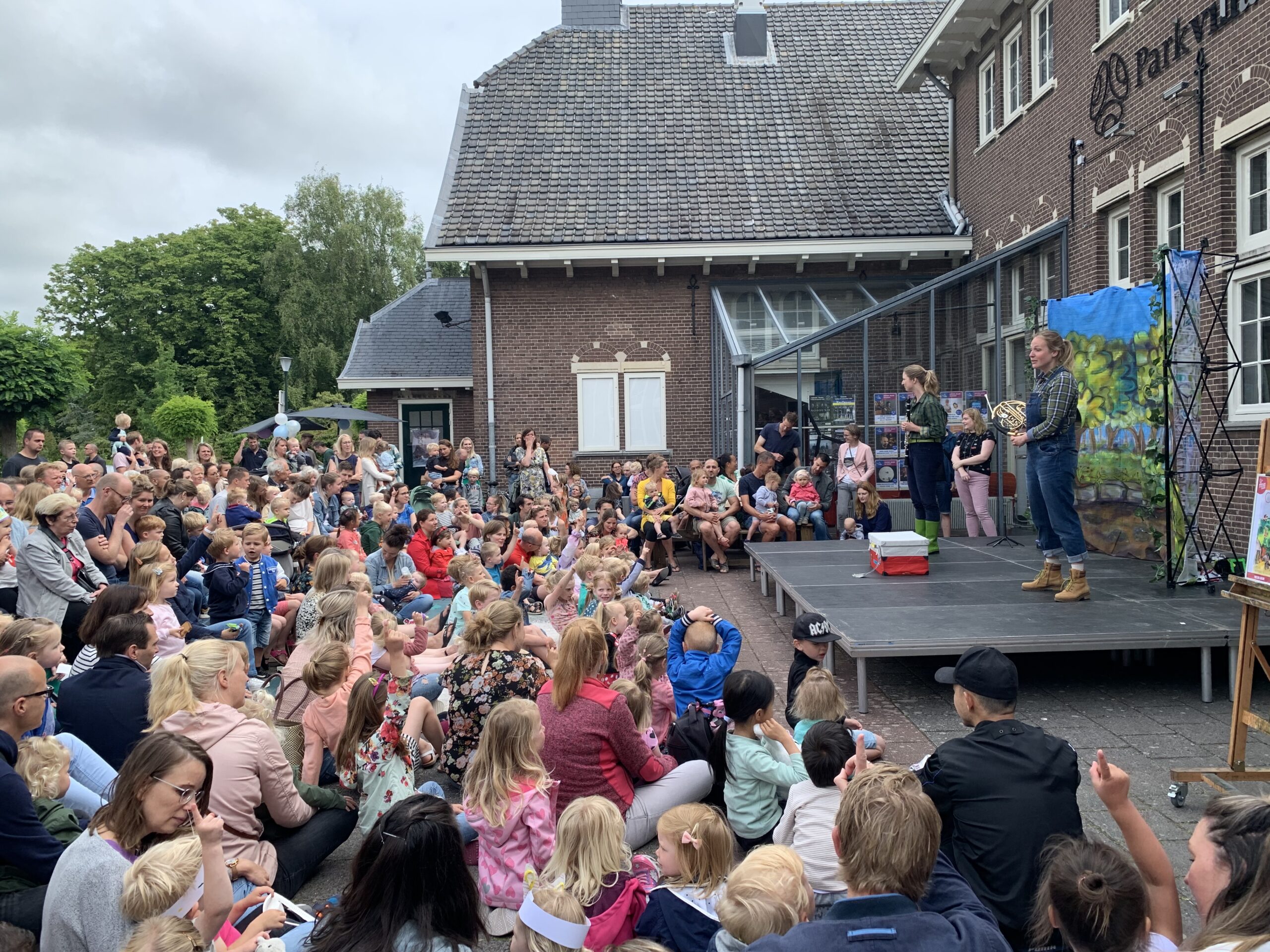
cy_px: 476
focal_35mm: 26
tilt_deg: -1.7
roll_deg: +1.1
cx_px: 635
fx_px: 954
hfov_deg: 67.3
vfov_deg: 53.1
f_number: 1.8
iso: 25
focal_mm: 4.25
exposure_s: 1/543
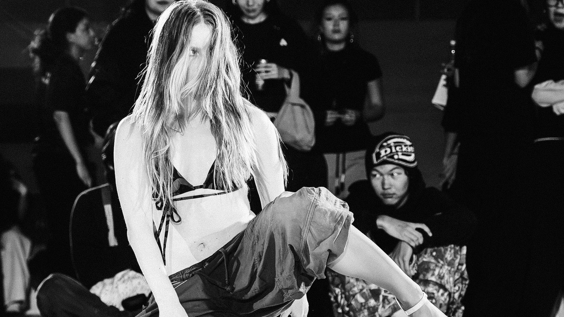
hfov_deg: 17.1
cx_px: 190
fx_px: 1869
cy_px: 192
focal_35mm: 125
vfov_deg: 9.7
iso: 3200
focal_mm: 57
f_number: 2.8
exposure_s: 1/800
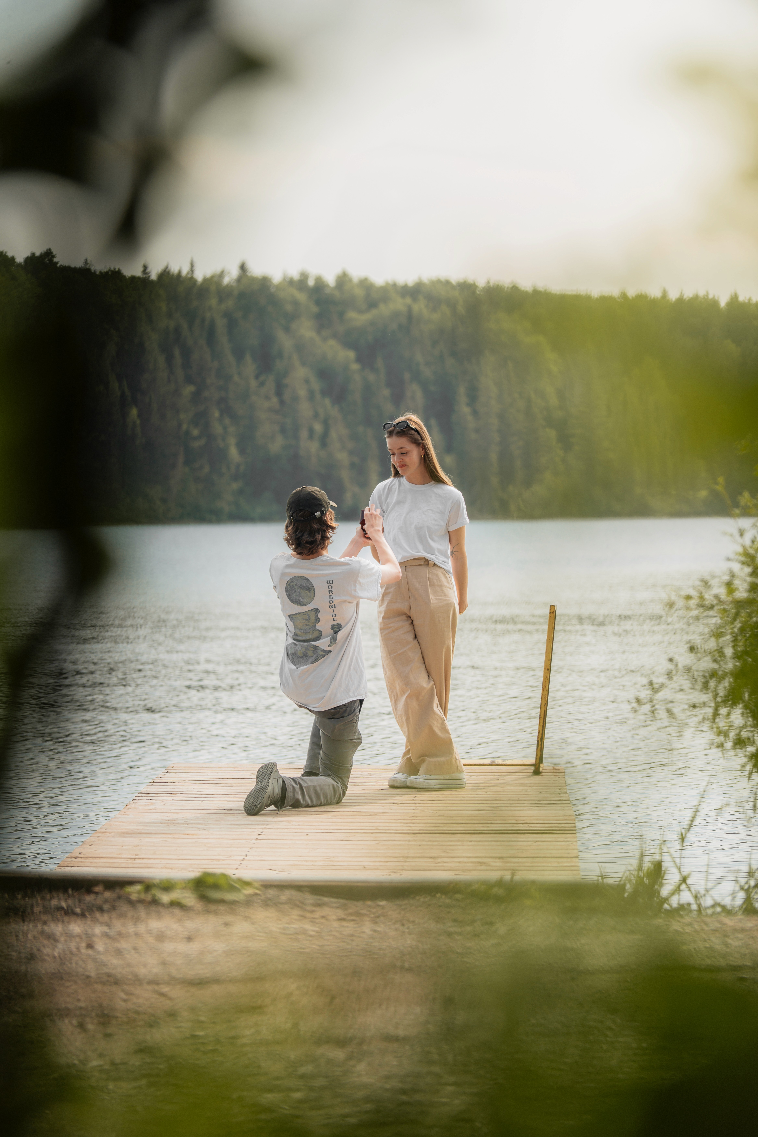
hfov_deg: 11.6
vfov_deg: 17.3
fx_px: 3727
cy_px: 568
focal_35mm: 118
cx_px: 379
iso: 160
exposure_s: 1/800
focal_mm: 118
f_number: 4
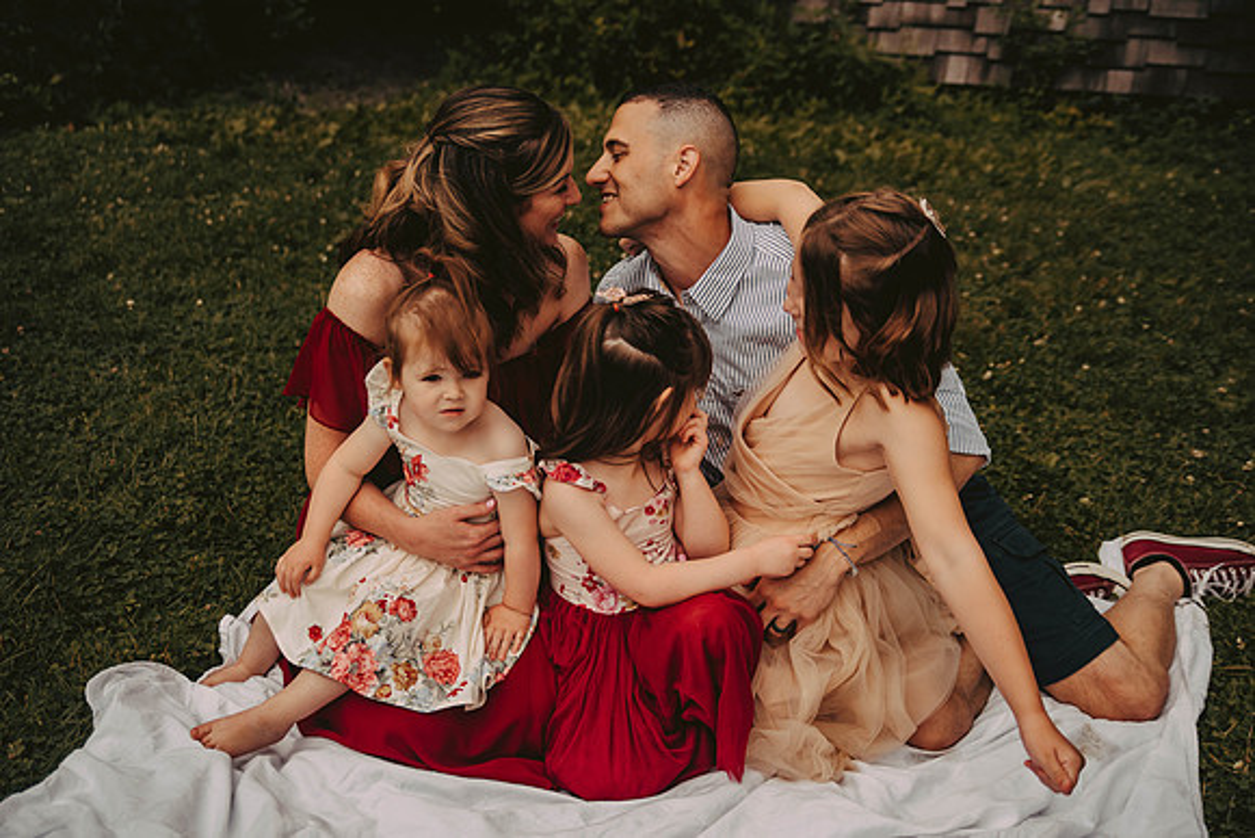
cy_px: 419
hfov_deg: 42.7
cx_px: 628
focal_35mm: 46
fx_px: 1604
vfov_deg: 29.3
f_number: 2.8
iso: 200
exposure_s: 1/2500
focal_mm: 46
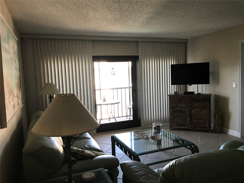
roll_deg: +1.5
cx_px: 122
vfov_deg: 49.7
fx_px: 197
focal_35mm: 28
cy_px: 92
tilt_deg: -2.7
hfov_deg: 63.4
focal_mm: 3.99
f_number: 1.8
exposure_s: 1/30
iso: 32
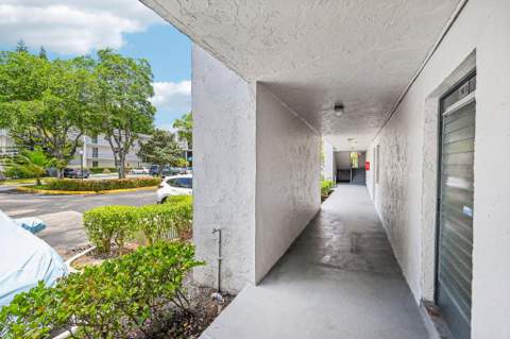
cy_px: 170
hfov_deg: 104.3
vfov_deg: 81.1
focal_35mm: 14
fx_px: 198
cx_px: 255
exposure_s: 1/3200
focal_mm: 14
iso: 3200
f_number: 8
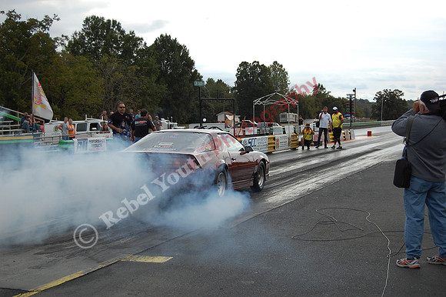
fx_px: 743
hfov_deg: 33.4
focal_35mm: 60
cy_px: 148
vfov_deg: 22.6
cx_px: 223
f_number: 5
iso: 280
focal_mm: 40
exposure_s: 1/1000
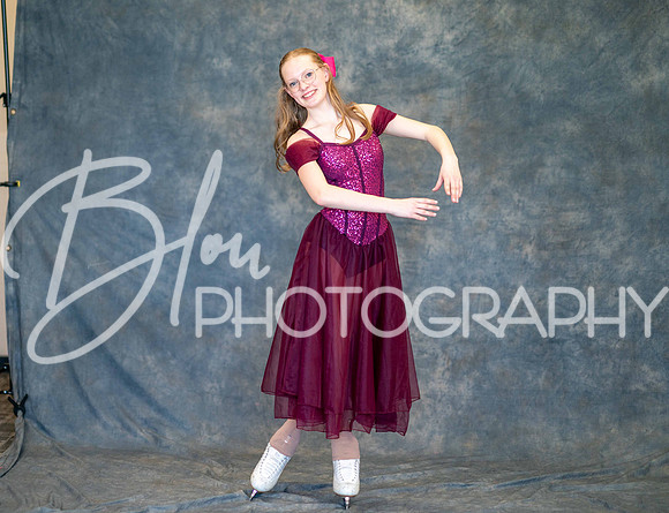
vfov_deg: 15.4
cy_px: 246
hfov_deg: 20.0
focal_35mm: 97
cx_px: 268
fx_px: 1894
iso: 640
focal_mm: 85
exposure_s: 1/250
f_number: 1.4
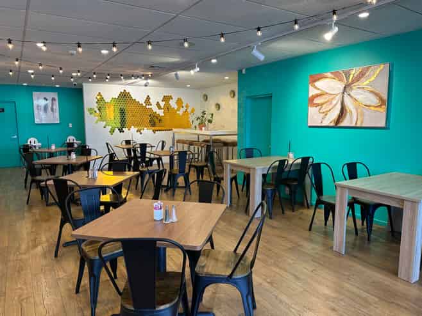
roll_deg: +0.3
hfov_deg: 71.6
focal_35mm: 24
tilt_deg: -6.2
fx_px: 292
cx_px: 211
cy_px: 158
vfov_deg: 56.8
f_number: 1.78
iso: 100
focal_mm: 6.86
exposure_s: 1/100
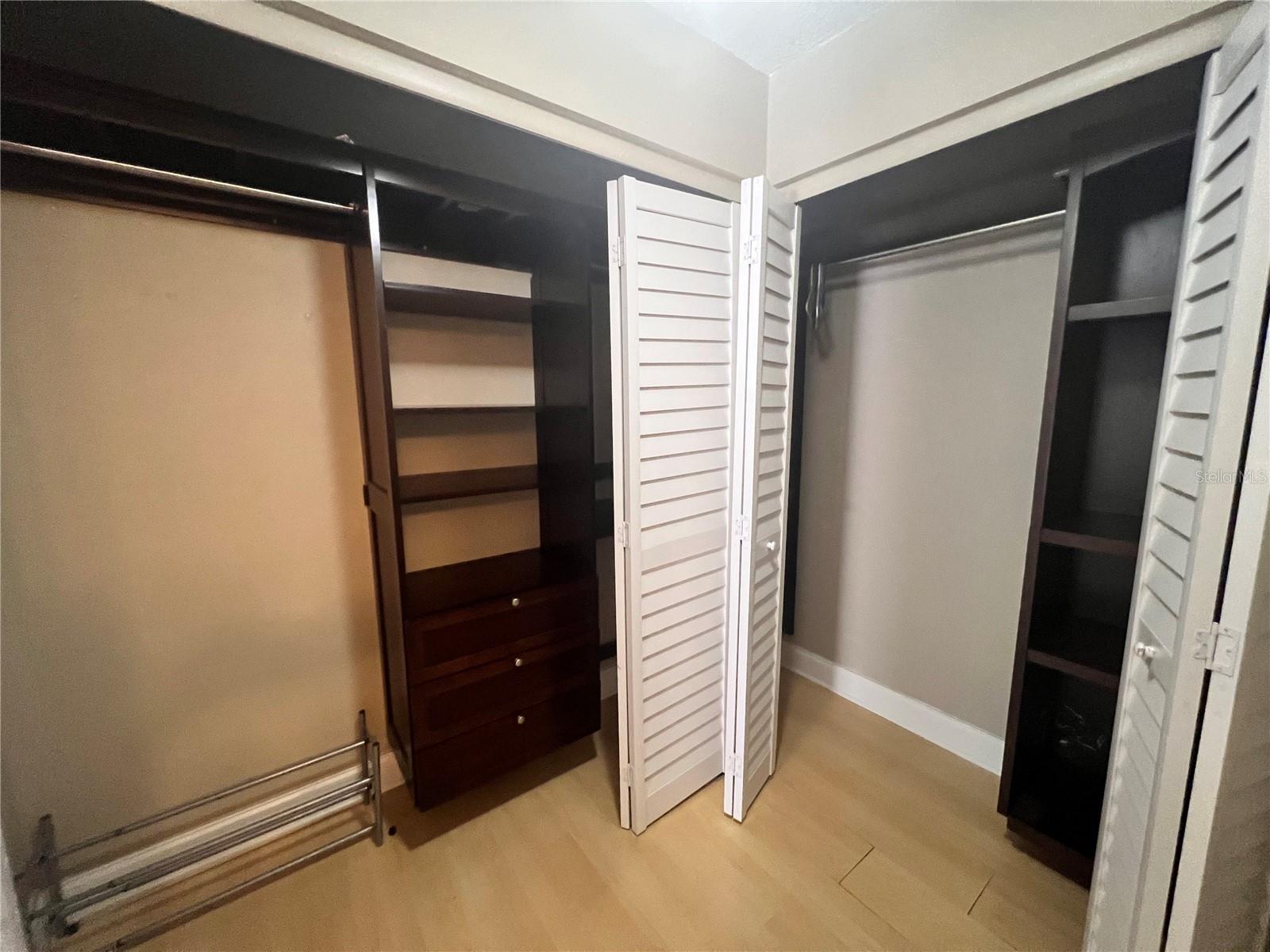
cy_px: 476
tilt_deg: -8.6
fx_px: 477
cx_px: 635
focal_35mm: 13
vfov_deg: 89.9
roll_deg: -0.2
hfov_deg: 106.2
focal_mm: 1.57
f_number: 1.8
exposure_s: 1/60
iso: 640
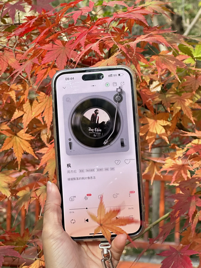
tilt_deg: -5.1
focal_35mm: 77
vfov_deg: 25.3
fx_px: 596
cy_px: 134
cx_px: 100
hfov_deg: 19.1
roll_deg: -2.2
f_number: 2.8
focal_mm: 9
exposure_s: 1/99
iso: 100
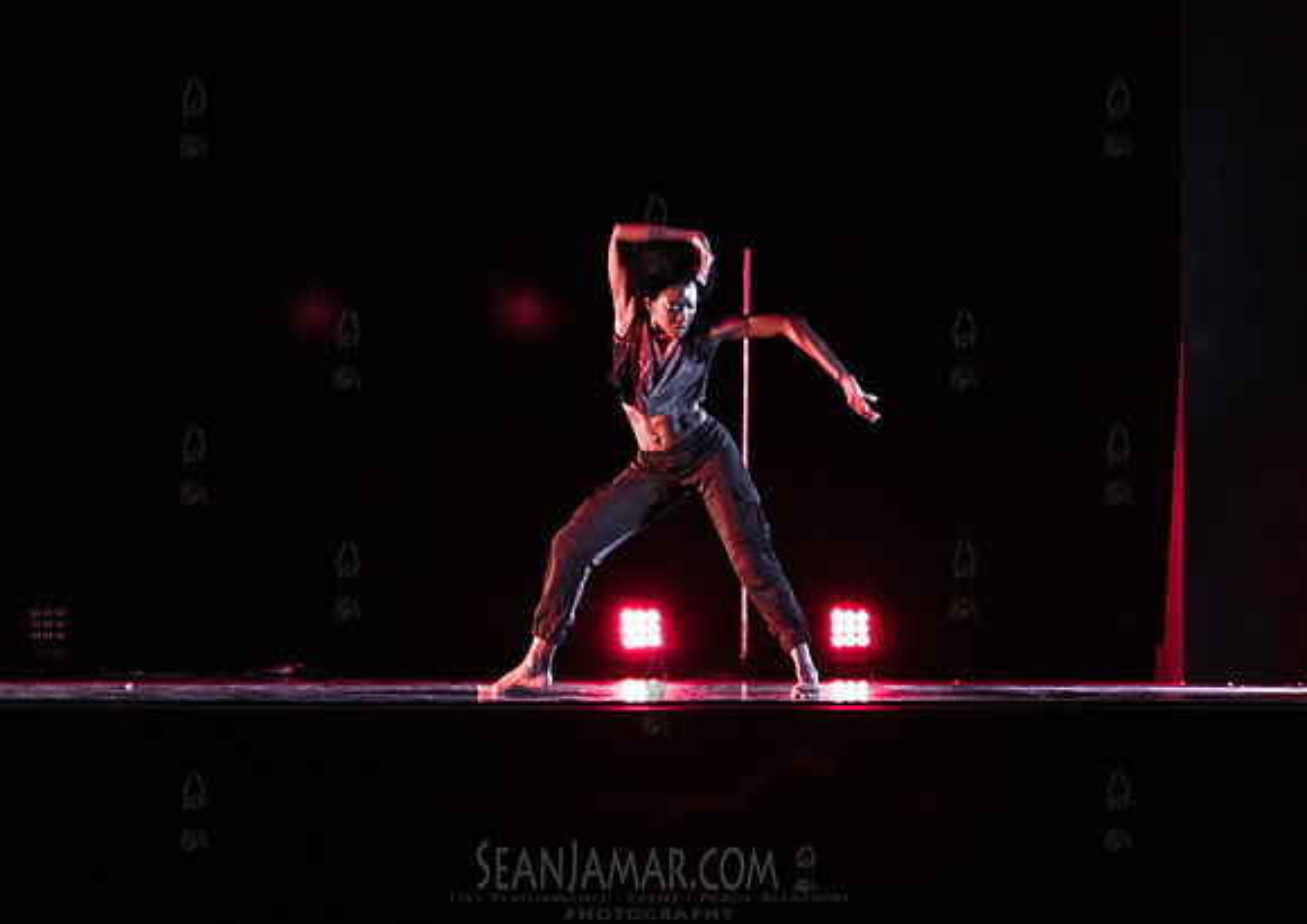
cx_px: 623
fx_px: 9411
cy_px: 491
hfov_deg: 7.9
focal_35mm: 254
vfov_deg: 5.6
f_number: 2.8
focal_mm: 200
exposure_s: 1/500
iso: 4000
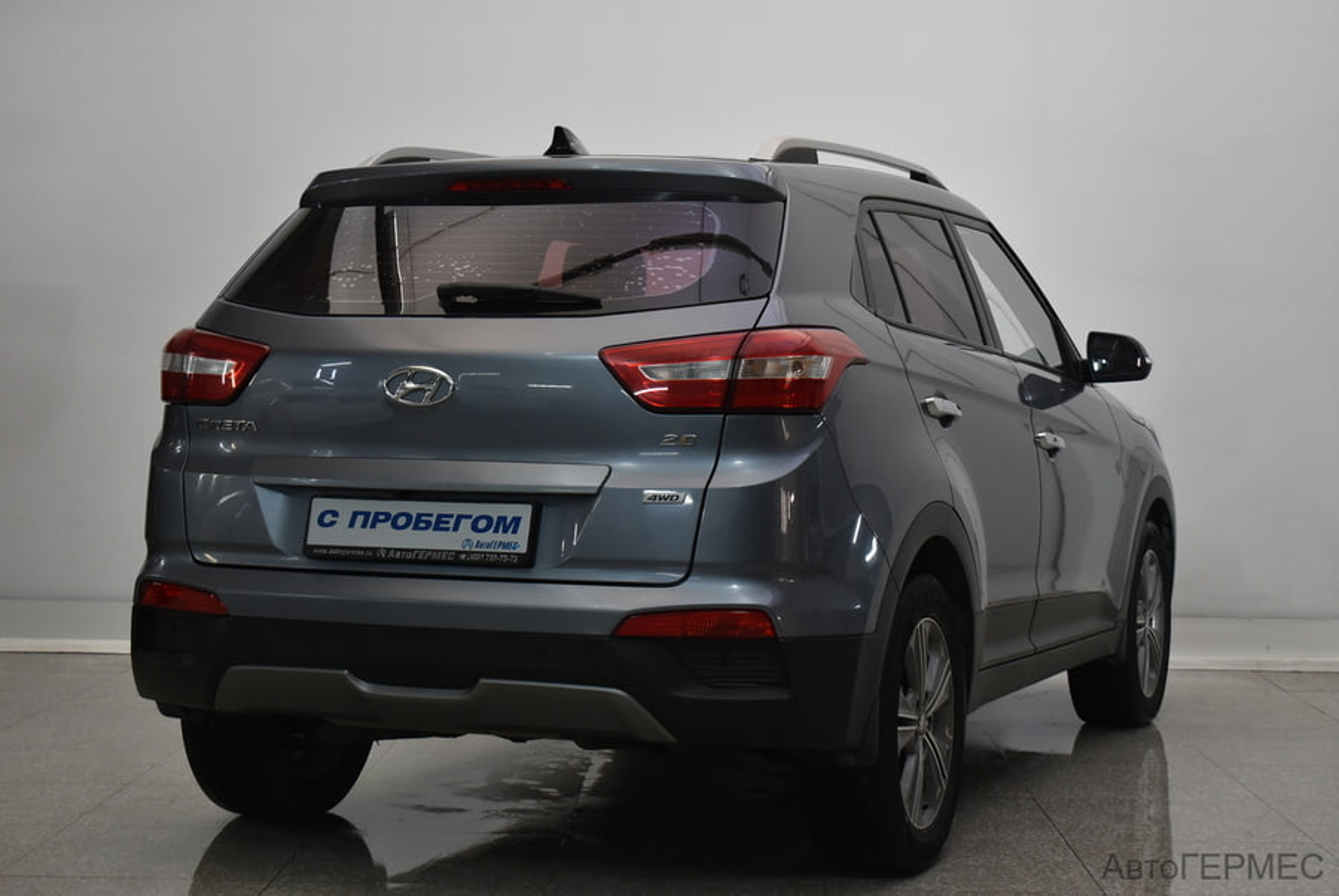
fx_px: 2345
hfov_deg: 31.9
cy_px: 448
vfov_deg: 21.6
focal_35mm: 63
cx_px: 670
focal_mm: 42
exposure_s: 1/80
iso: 800
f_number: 5
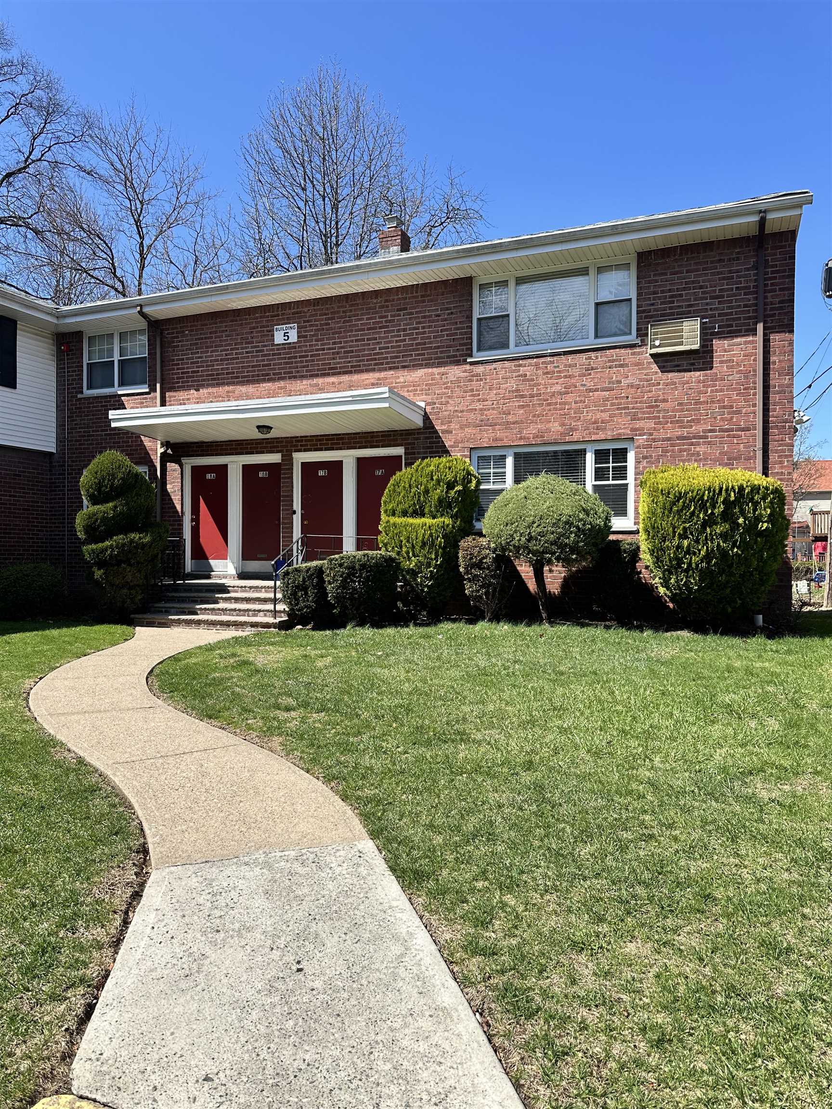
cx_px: 416
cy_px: 554
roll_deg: -0.3
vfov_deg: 71.6
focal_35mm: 24
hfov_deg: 56.8
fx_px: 769
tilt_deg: +0.2
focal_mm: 6.86
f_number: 1.78
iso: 80
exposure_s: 1/1949
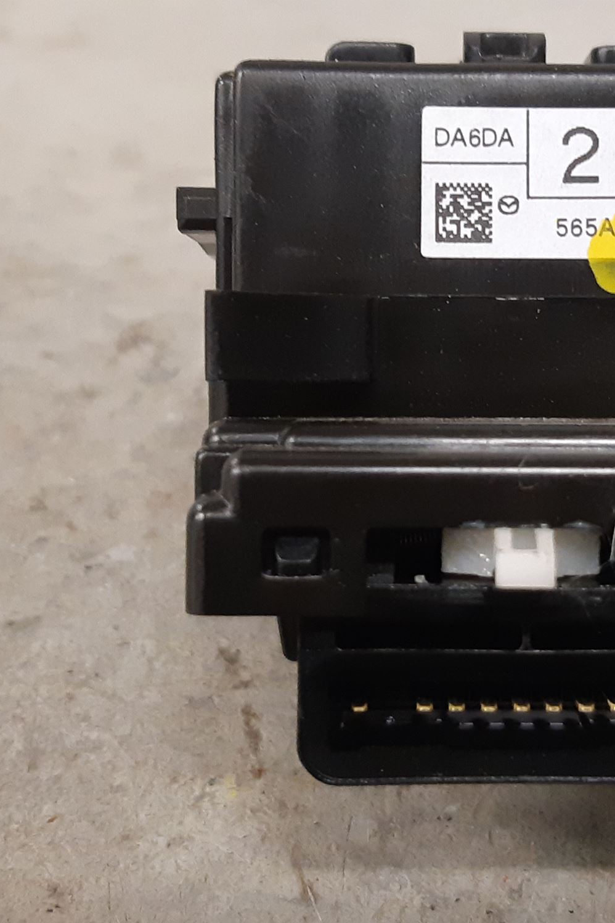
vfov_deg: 51.9
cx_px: 469
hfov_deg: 35.1
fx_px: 948
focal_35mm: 37
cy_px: 469
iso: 320
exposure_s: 1/50
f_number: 1.7
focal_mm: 3.93
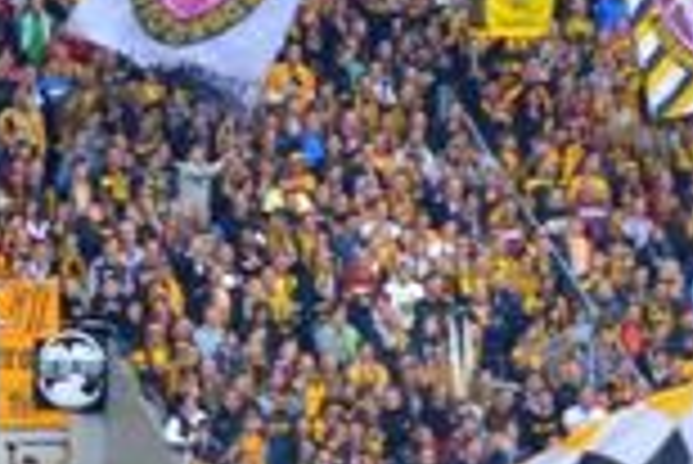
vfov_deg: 3.5
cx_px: 176
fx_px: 7476
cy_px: 572
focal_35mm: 388
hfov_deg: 5.3
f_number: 4.5
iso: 800
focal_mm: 70
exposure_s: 1/125
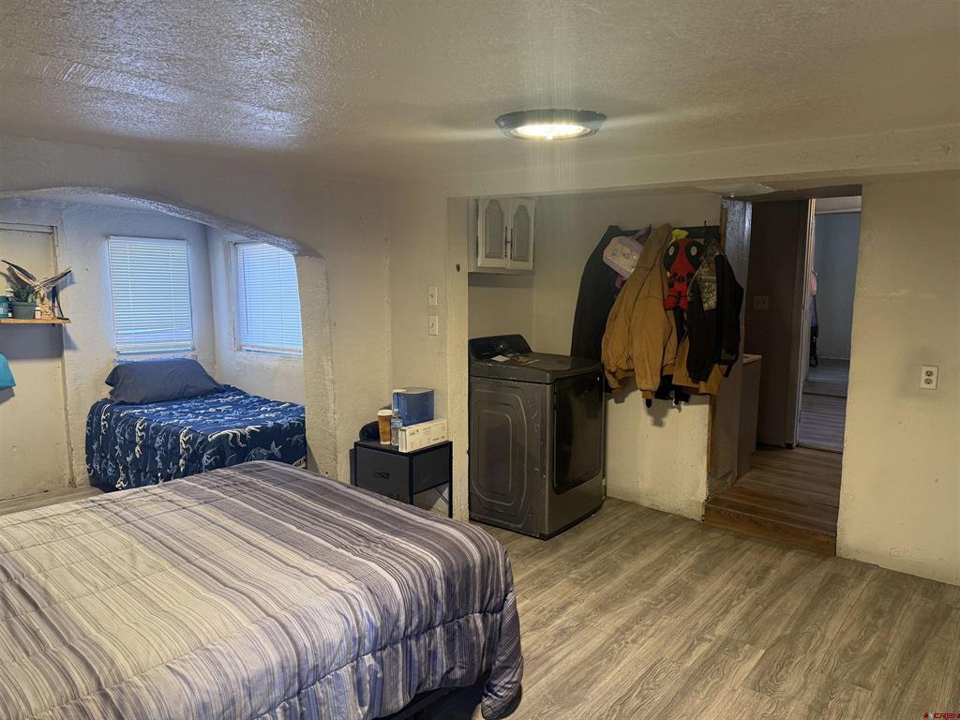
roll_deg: +0.4
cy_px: 360
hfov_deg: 71.6
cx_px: 480
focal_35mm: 24
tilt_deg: -5.8
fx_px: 666
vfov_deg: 56.8
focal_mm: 6.76
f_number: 1.78
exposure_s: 1/60
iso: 250
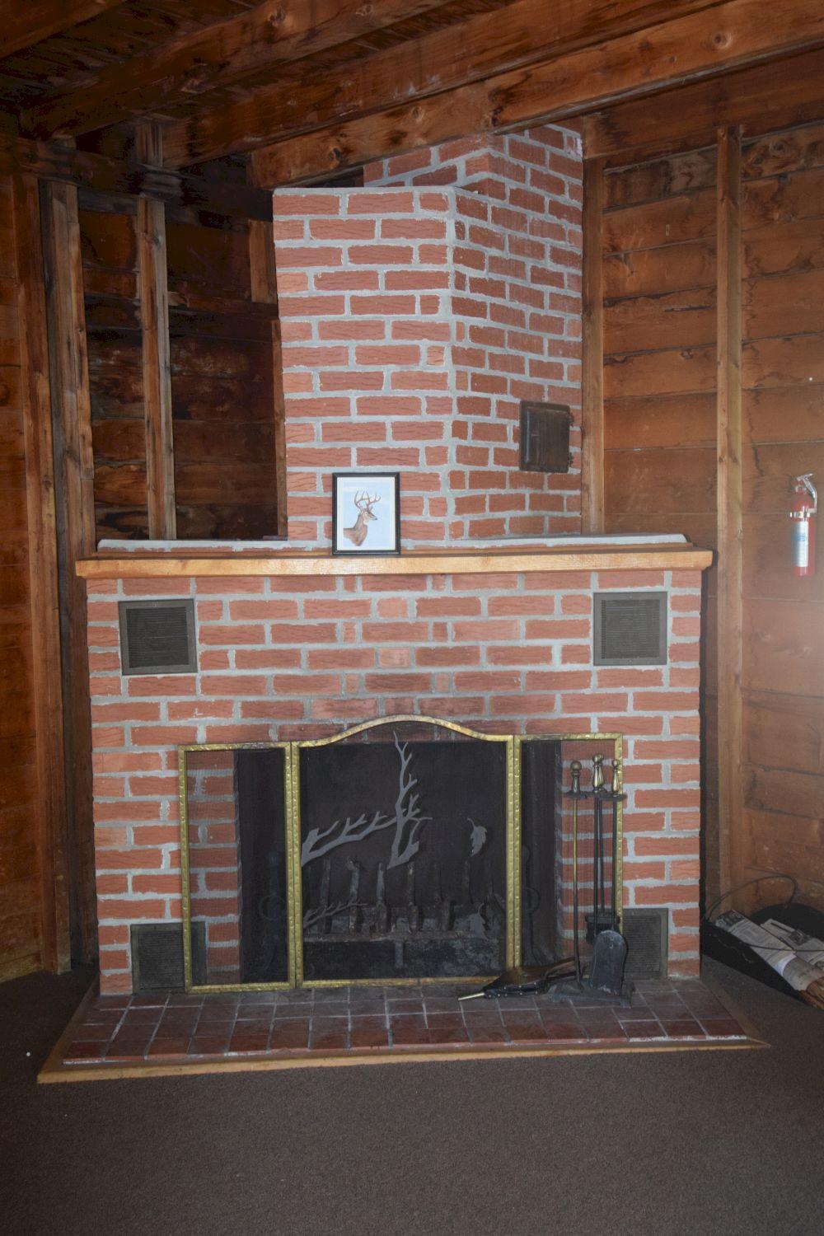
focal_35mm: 36
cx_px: 412
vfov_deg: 53.1
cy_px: 618
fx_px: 1236
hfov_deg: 36.9
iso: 1600
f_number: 4
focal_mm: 24
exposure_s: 1/60
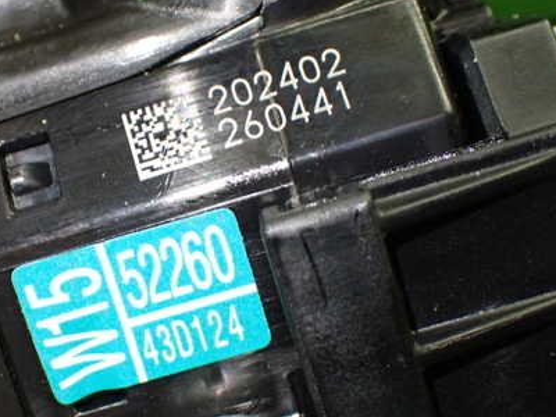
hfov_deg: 24.1
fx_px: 1301
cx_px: 208
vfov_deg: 18.2
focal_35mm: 81
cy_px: 242
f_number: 3.3
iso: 800
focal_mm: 9.65
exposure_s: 1/80
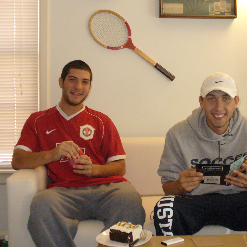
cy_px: 124
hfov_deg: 33.7
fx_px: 404
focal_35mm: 50
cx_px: 164
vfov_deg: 34.0
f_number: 2.9
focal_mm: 7
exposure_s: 1/30
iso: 200
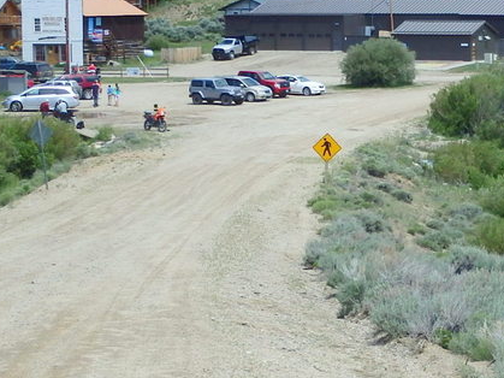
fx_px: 1703
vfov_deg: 12.7
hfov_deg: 16.8
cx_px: 370
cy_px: 194
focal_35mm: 117
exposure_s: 1/800
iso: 125
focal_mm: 8.8
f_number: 4.9
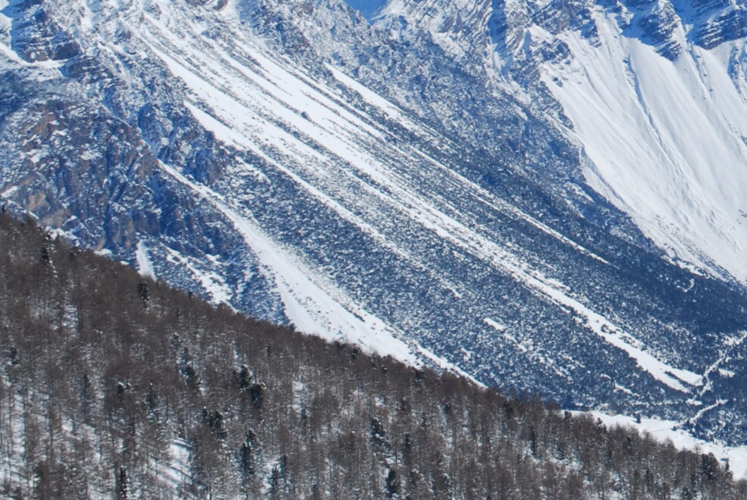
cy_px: -13
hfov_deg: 9.5
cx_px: 835
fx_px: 4432
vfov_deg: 6.4
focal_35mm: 213
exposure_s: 1/400
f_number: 10
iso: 200
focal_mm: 55
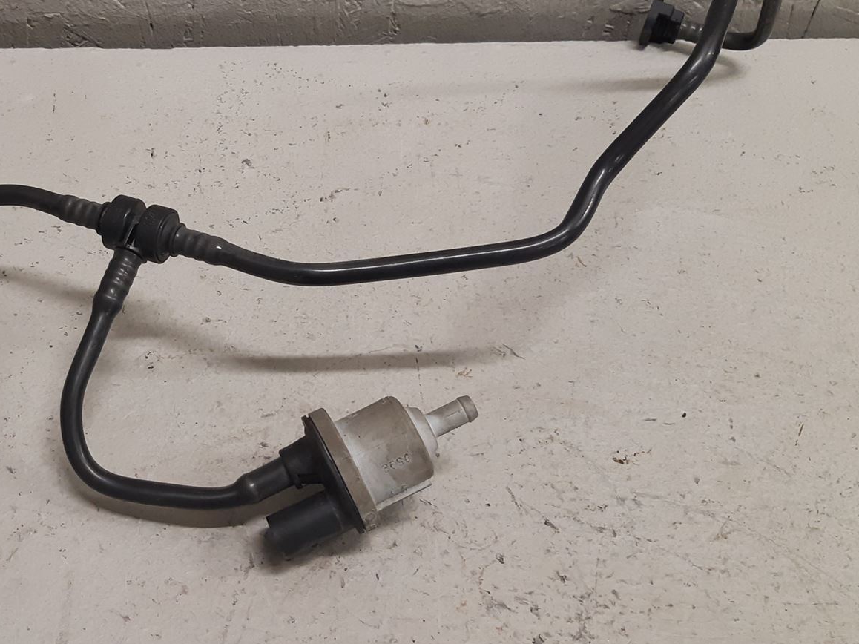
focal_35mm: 46
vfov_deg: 31.4
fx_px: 1141
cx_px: 182
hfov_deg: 39.7
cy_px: 249
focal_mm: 3.93
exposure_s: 1/50
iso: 125
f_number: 1.7
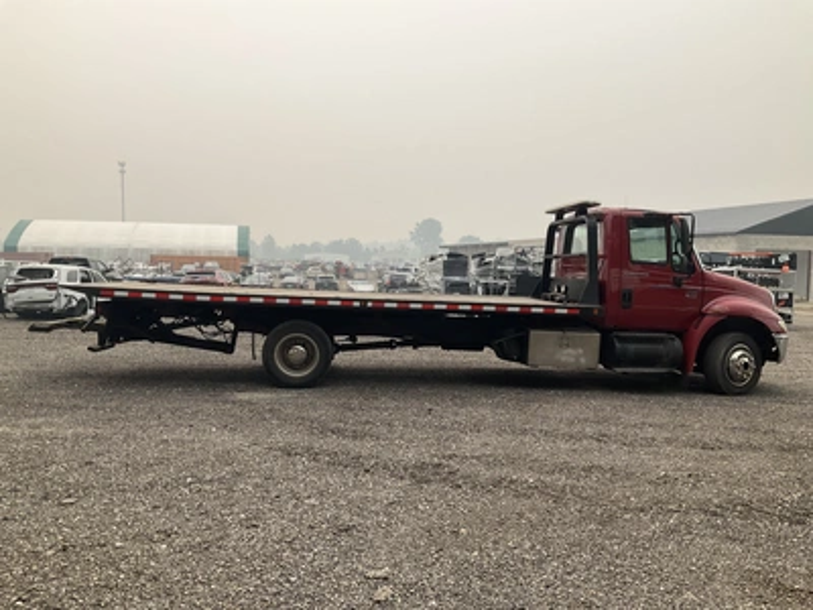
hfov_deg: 61.7
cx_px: 406
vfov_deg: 48.2
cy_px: 305
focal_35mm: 29
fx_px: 681
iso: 25
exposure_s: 1/2801
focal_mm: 3
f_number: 1.8
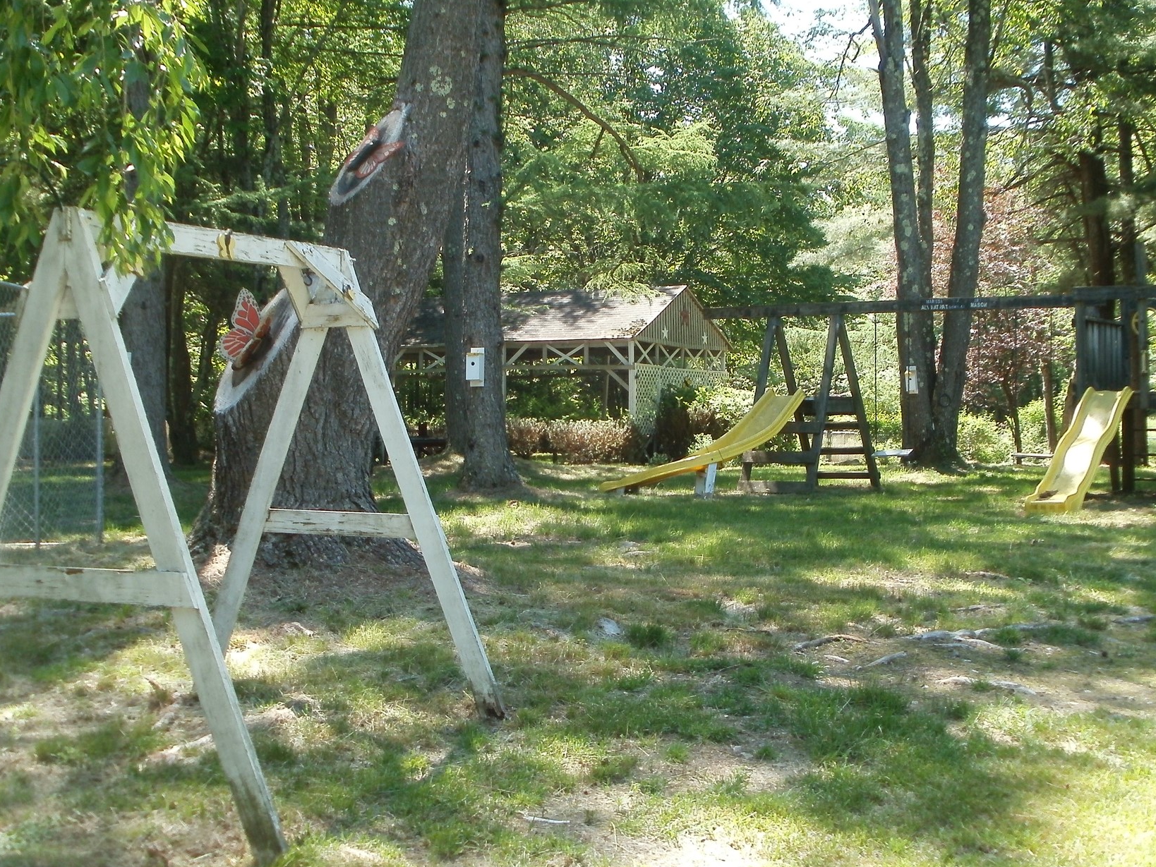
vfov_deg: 32.2
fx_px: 1503
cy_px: 444
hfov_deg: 42.0
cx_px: 626
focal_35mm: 45
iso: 100
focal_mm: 6.3
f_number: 3.5
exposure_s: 1/125
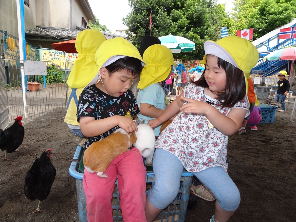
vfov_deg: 56.8
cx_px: 148
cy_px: 111
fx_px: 205
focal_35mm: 24
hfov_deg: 71.6
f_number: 3.5
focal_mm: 4.1
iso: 80
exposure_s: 1/200
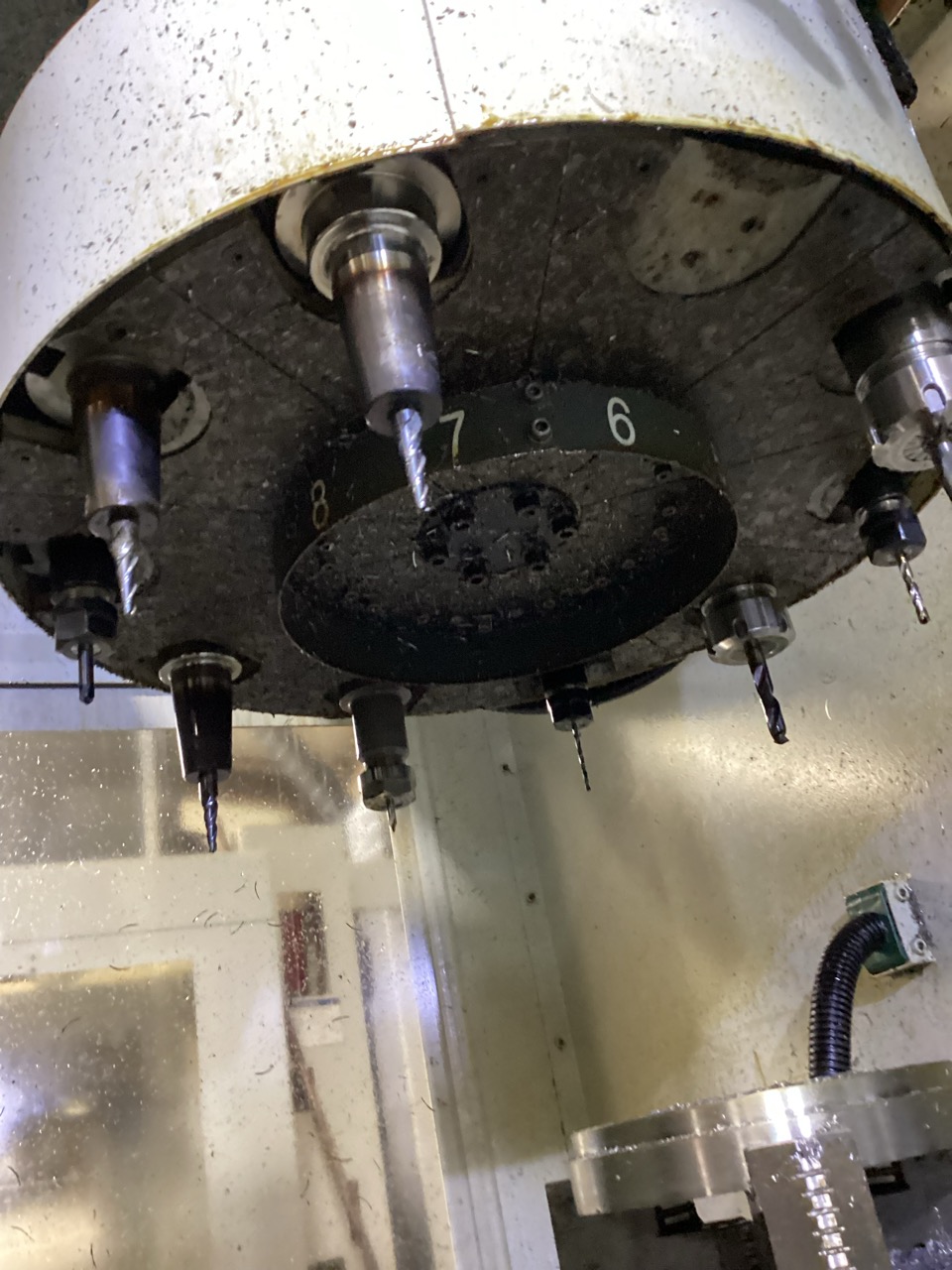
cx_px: 476
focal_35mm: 31
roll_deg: +9.7
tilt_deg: +25.3
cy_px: 635
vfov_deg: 58.4
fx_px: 1137
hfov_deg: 45.4
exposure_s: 1/30
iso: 500
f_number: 2.4
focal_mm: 3.3
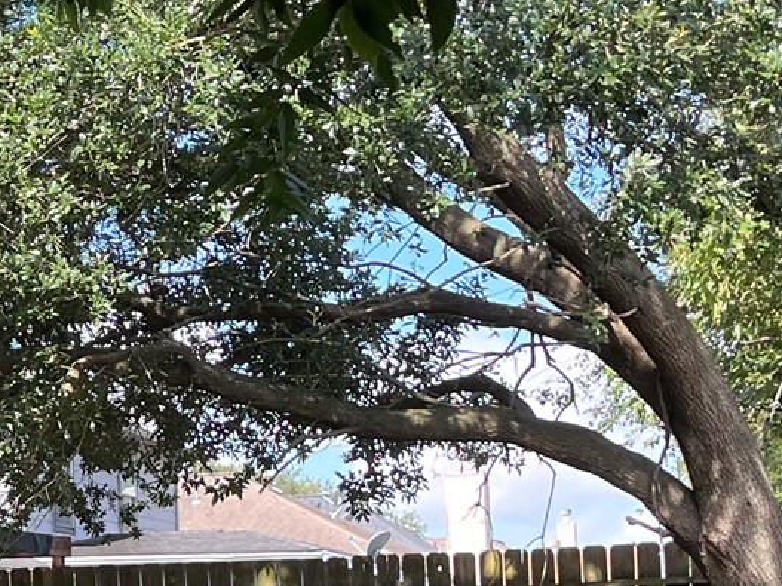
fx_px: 2281
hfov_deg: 18.5
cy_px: 421
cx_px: -134
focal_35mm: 101
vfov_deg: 14.6
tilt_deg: +6.0
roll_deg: +1.4
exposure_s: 1/577
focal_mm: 5.1
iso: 50
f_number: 1.6
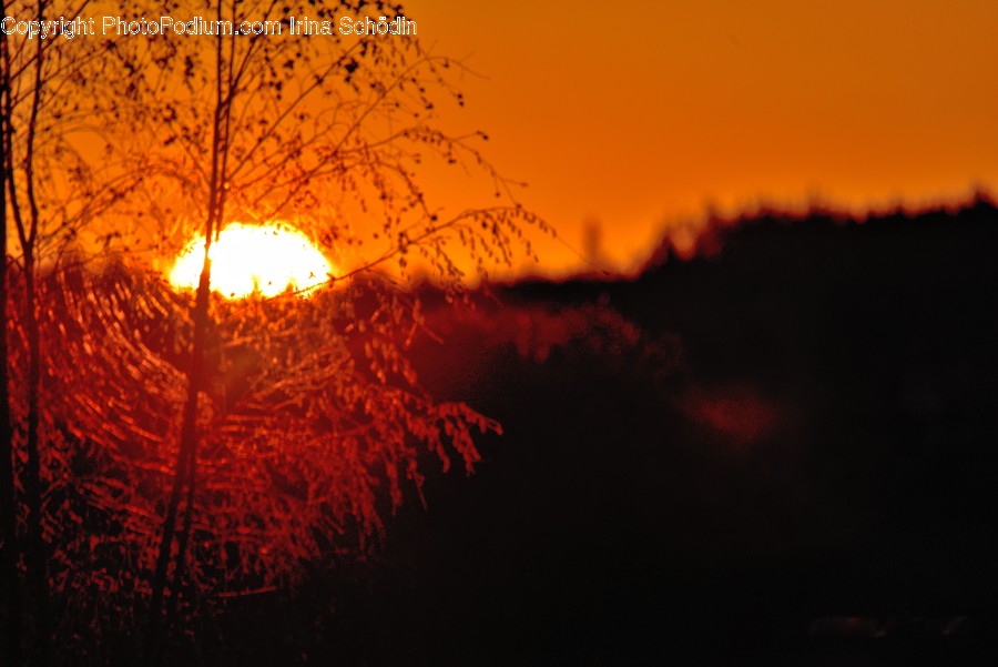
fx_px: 16641
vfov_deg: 2.3
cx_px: 499
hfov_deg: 3.4
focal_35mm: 600
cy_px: 334
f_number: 9
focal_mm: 600
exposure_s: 1/1250
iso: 100
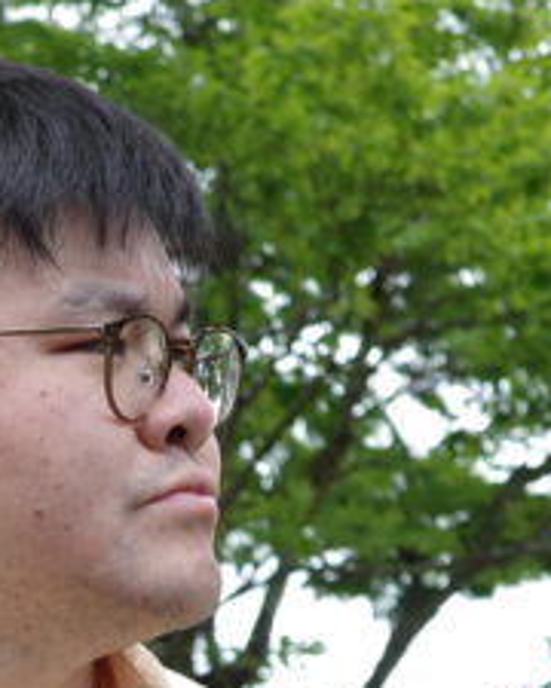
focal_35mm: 171
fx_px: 3486
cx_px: -188
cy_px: 1122
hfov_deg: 8.9
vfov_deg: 10.8
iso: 160
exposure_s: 1/320
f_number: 3.5
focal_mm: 26
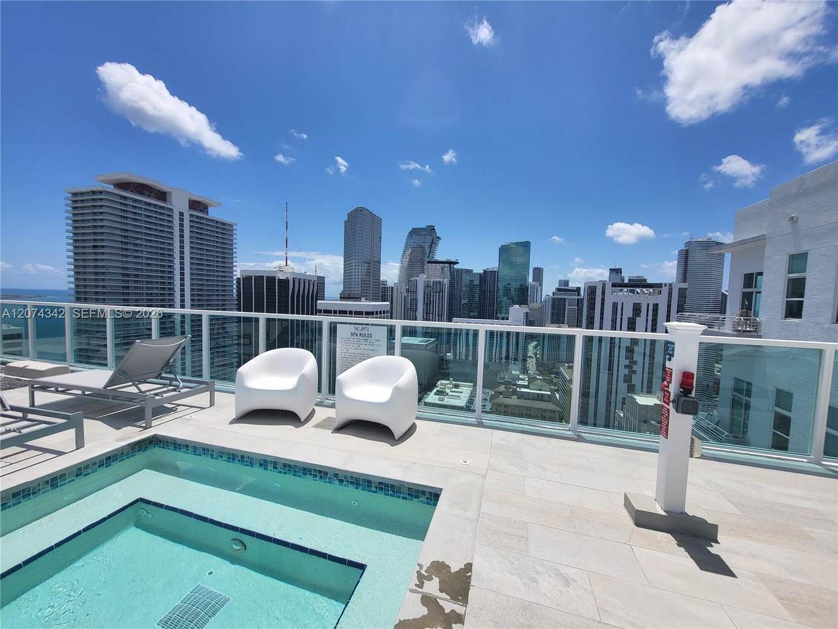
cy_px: 314
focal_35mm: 13
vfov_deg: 89.9
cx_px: 419
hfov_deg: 106.2
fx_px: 315
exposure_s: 1/2344
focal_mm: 1.74
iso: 32
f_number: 2.2
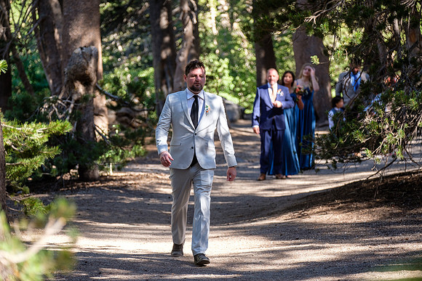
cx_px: 211
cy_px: 140
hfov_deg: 12.9
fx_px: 1864
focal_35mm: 159
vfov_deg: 8.6
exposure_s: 1/250
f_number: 2.8
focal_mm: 106
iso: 200
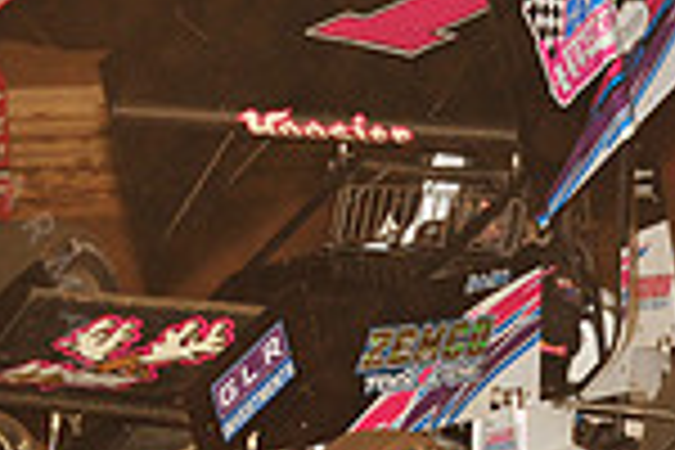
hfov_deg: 6.6
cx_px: -180
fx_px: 5812
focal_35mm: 310
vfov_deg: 4.4
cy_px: -50
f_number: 7.1
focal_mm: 80
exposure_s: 1/320
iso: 1000
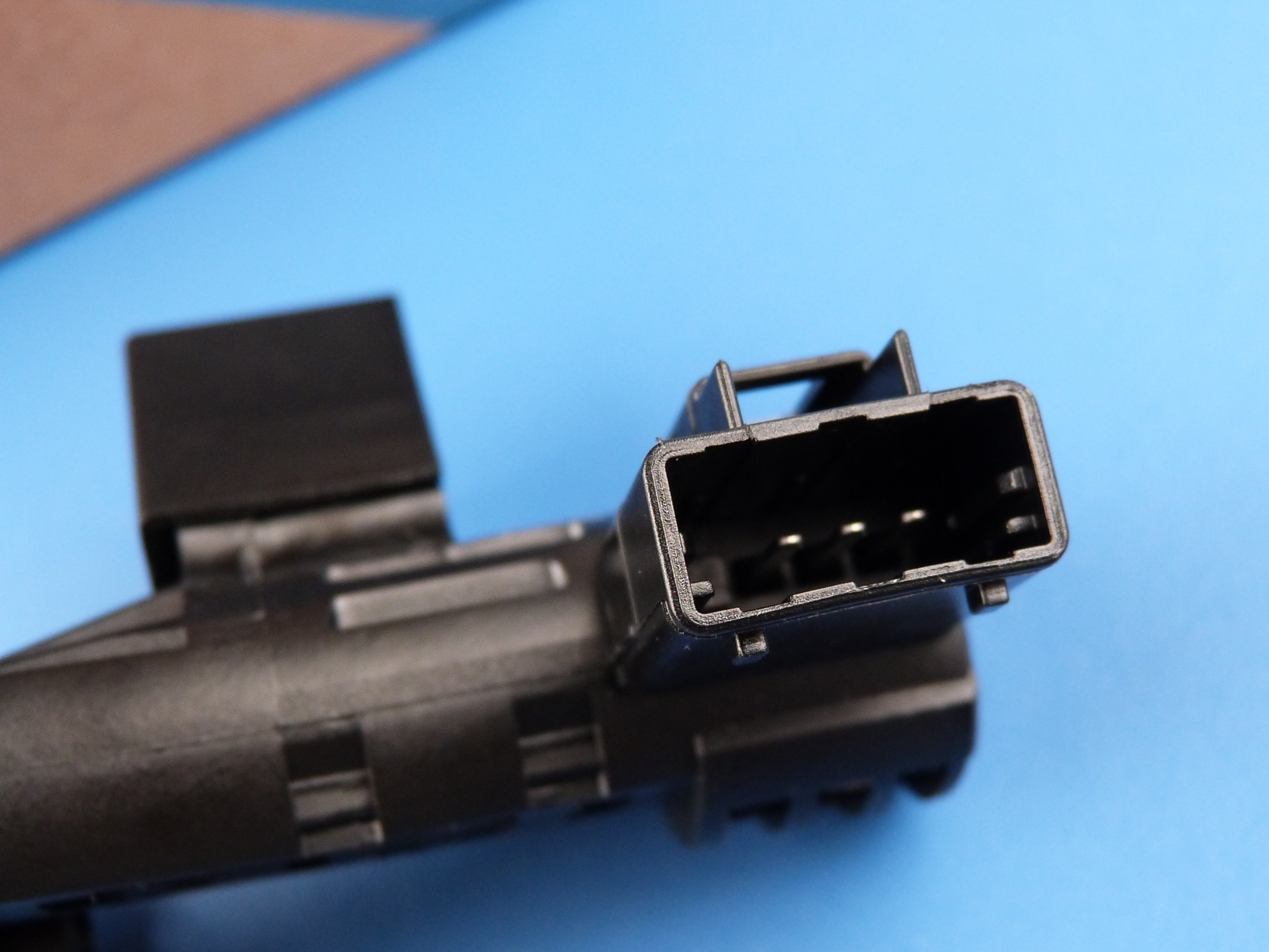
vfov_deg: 26.1
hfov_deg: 34.3
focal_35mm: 56
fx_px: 2053
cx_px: 746
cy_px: 557
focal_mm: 8.5
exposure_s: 1/60
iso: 250
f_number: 3.2
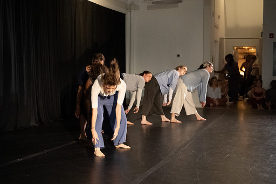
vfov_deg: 23.4
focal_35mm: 58
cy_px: 87
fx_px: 444
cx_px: 130
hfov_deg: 34.5
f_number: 4
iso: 6400
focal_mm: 34.5
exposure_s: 1/400
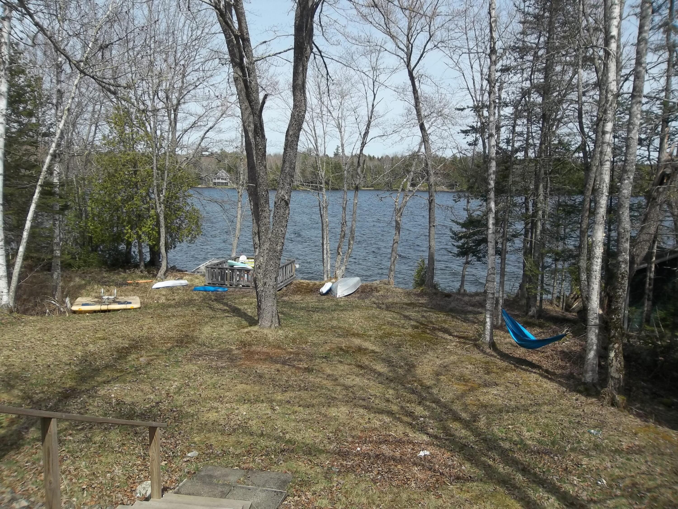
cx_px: 339
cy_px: 254
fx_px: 529
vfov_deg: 51.4
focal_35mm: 27
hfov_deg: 65.3
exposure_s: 1/160
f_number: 8.9
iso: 80
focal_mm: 4.9
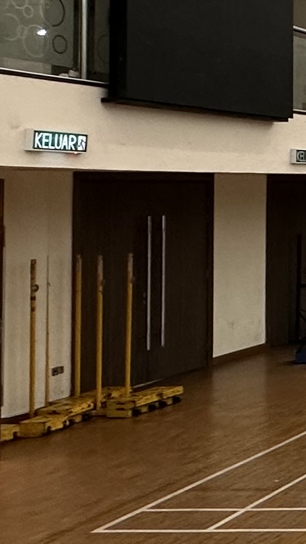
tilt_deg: +1.0
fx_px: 1024
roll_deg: +0.1
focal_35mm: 71
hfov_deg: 12.0
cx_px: 821
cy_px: 156
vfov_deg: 29.4
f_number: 2.2
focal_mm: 2.22
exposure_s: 1/50
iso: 160
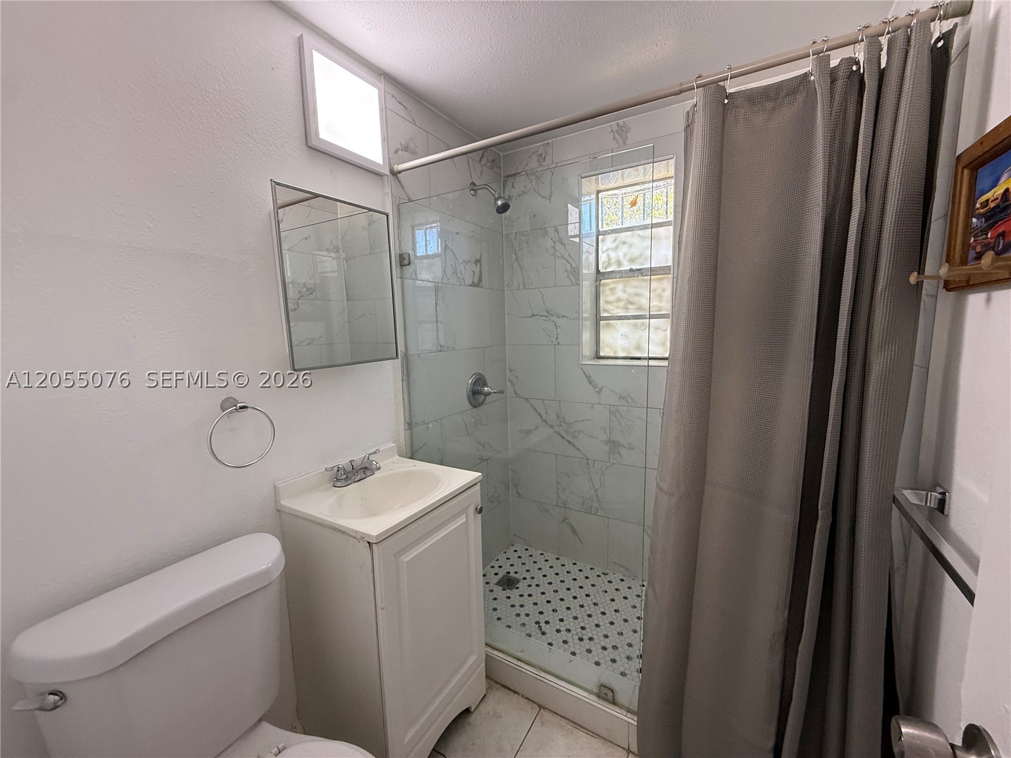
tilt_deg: -6.8
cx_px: 506
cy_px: 379
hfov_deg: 102.1
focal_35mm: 14
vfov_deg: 85.7
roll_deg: +1.0
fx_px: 409
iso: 200
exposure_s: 1/120
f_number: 2.2
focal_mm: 2.22
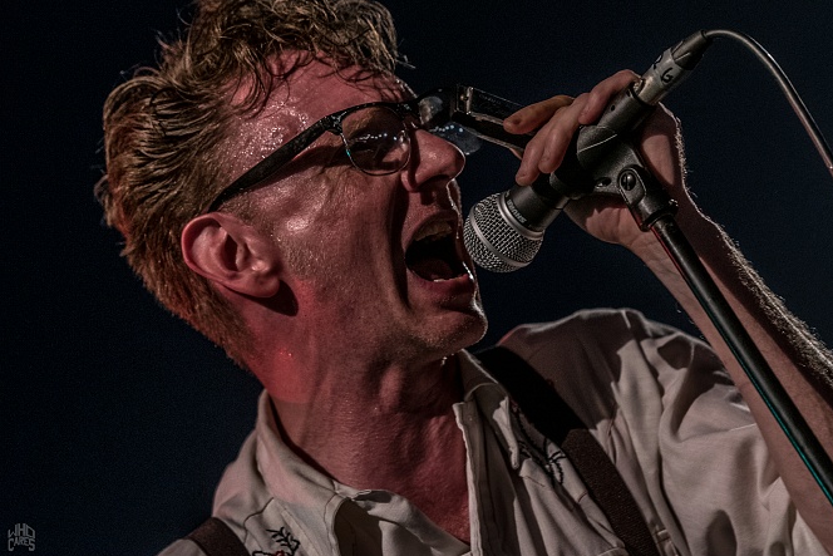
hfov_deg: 9.4
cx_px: 450
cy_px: 261
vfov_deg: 6.3
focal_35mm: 220
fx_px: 5081
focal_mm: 135
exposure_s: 1/100
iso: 2000
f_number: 2.8
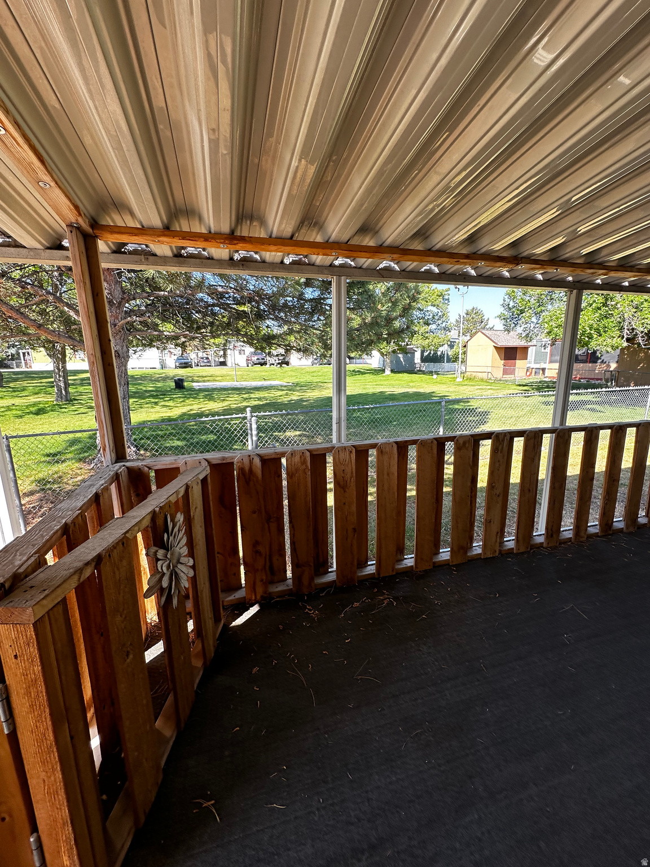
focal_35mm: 14
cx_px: 325
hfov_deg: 85.7
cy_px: 434
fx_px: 351
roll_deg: -0.6
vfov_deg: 102.1
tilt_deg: -10.6
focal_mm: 2.22
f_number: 2.2
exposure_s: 1/198
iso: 40
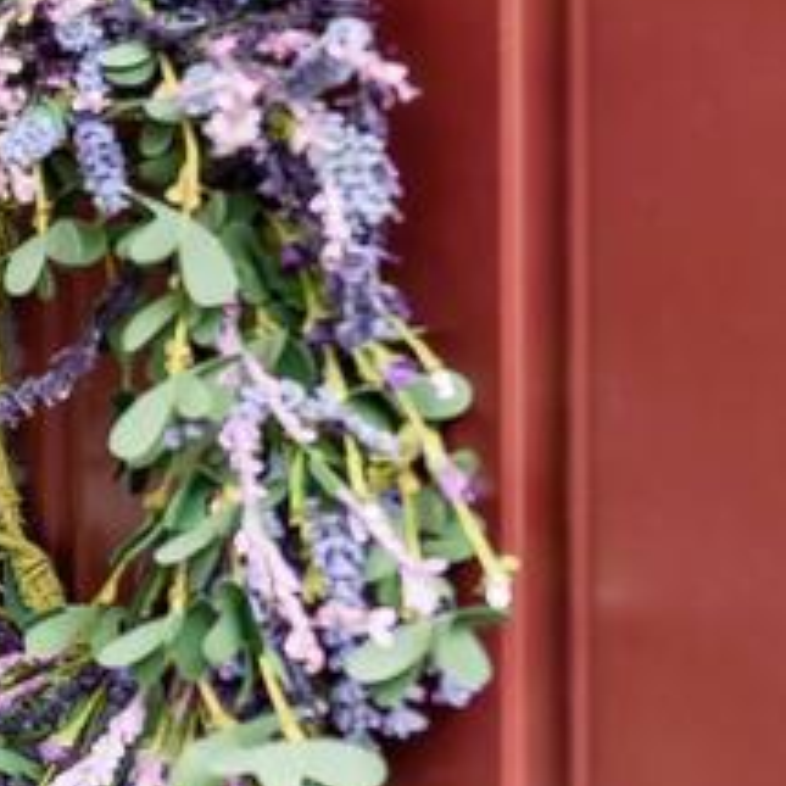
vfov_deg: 21.3
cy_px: 512
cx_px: -830
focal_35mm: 81
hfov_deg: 16.1
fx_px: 2081
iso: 400
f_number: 4.5
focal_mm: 20
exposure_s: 1/125
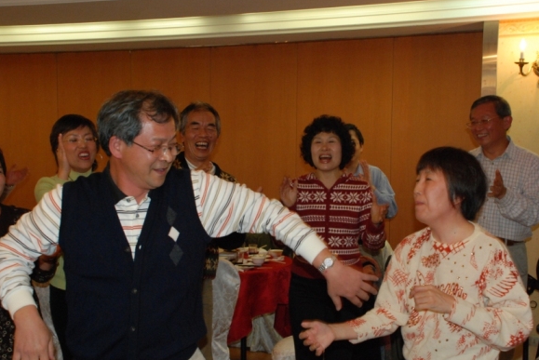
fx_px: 863
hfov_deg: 34.7
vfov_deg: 23.5
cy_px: 211
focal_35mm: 58
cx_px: 291
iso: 1000
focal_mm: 31
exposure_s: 1/60
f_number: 5.6
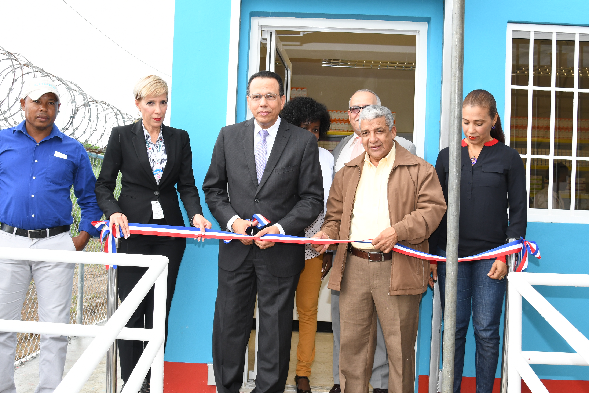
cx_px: 294
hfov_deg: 53.1
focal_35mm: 36
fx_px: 589
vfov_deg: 36.9
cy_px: 196
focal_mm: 24
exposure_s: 1/160
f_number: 5.6
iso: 400
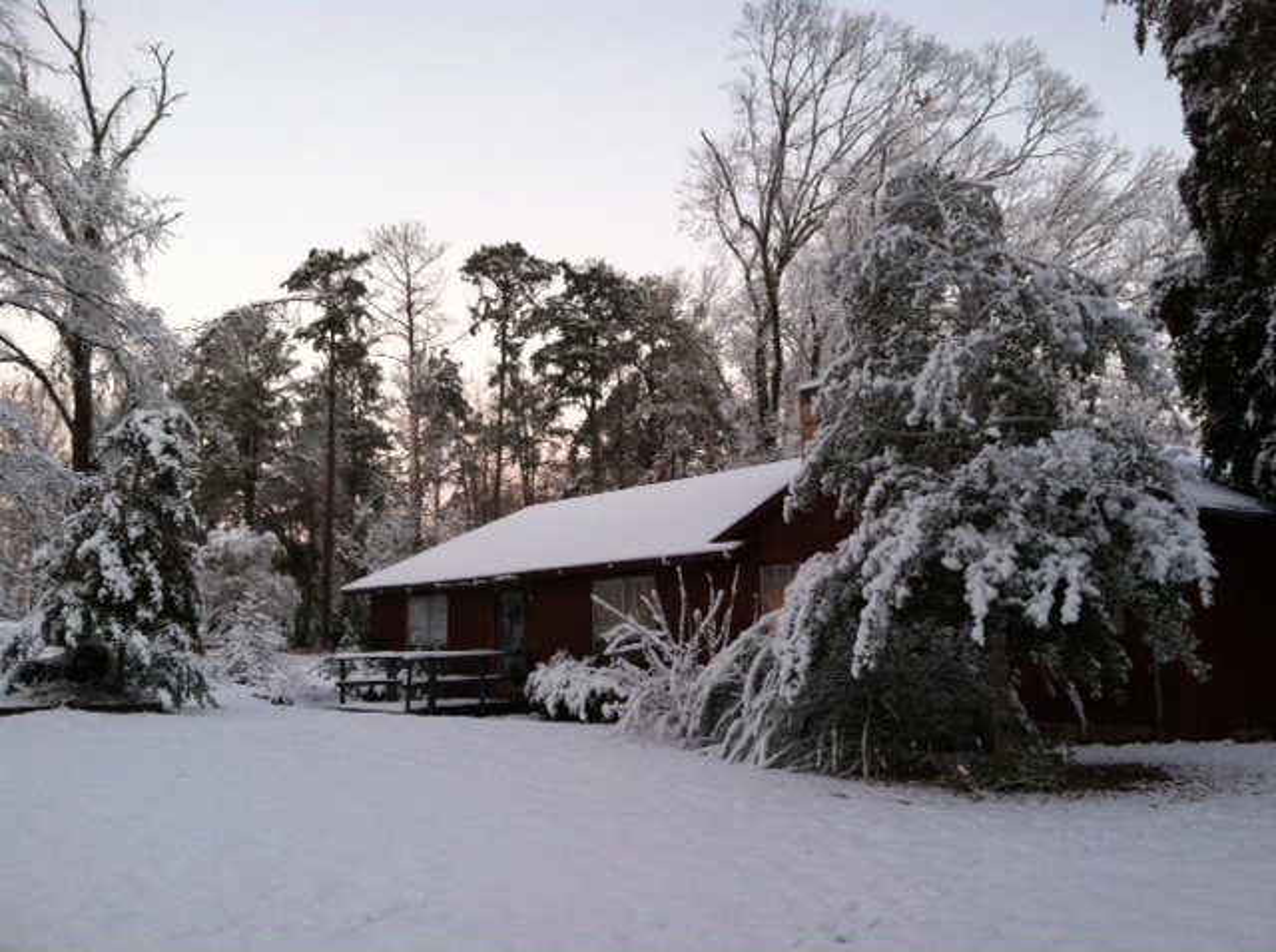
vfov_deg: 40.6
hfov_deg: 52.7
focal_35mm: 35
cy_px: 476
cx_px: 638
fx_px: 1288
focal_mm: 3.85
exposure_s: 1/33
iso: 100
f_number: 2.8
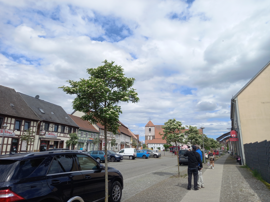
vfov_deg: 54.9
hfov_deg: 69.4
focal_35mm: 25
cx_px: 135
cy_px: 101
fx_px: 195
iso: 25
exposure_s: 1/993
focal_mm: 4.6
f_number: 2
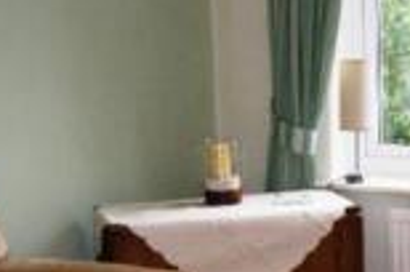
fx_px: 1307
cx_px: 455
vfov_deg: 11.8
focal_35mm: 115
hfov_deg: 17.2
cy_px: 227
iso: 400
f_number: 5.6
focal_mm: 18
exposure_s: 1/60
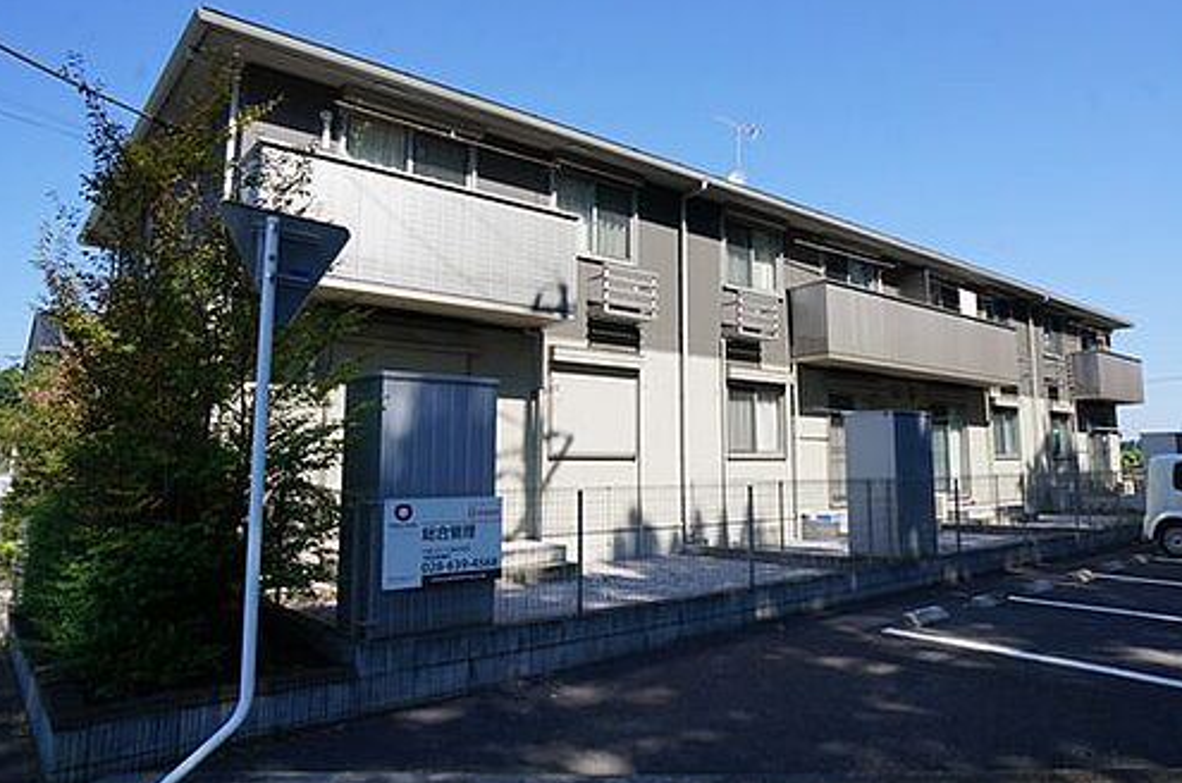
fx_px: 1016
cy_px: 363
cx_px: 671
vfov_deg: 42.1
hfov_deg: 60.1
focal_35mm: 31
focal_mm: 16
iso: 100
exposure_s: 1/60
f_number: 11
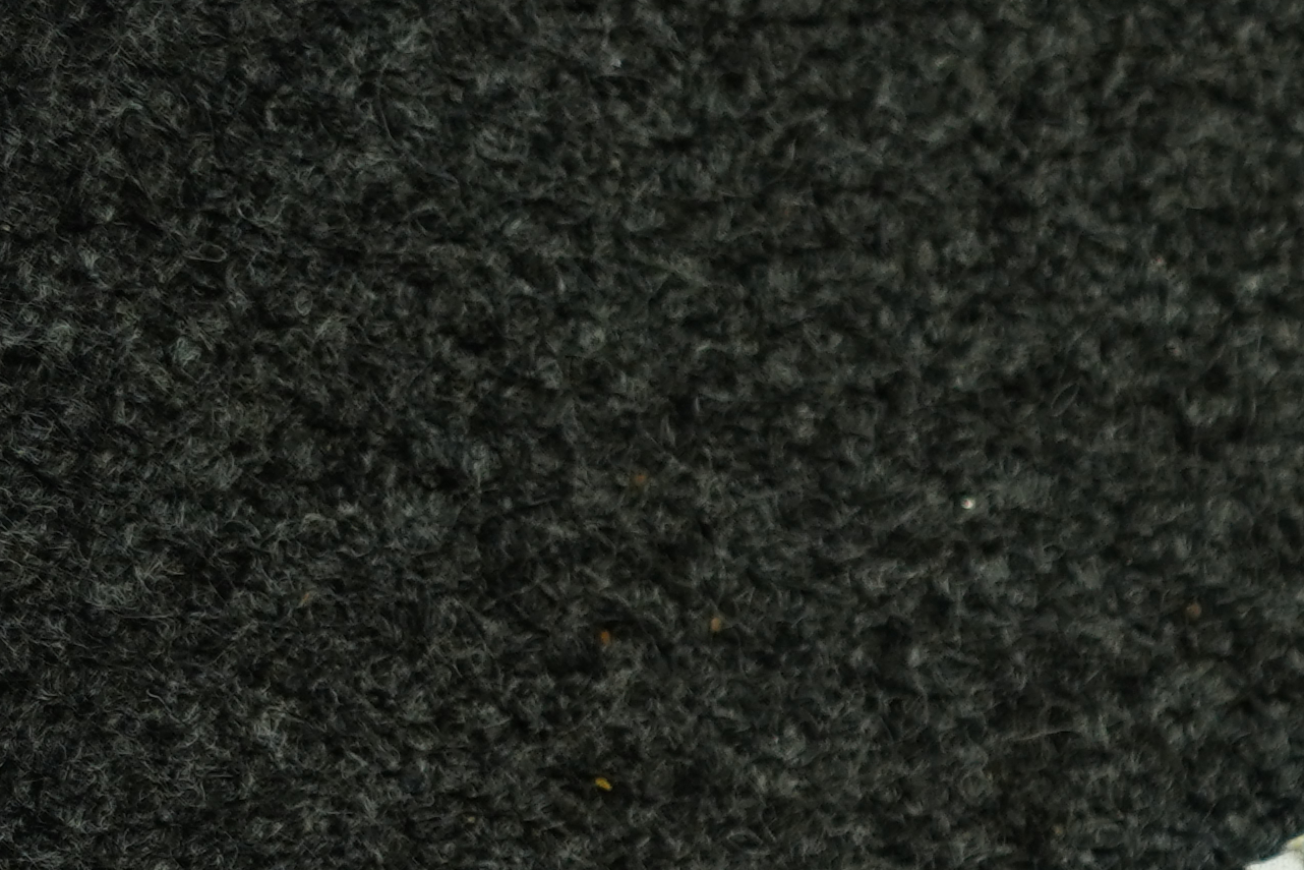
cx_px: 3001
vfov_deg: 5.8
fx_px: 8476
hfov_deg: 8.2
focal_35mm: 234
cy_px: 1635
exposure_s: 1/100
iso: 500
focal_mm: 50
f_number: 2.2
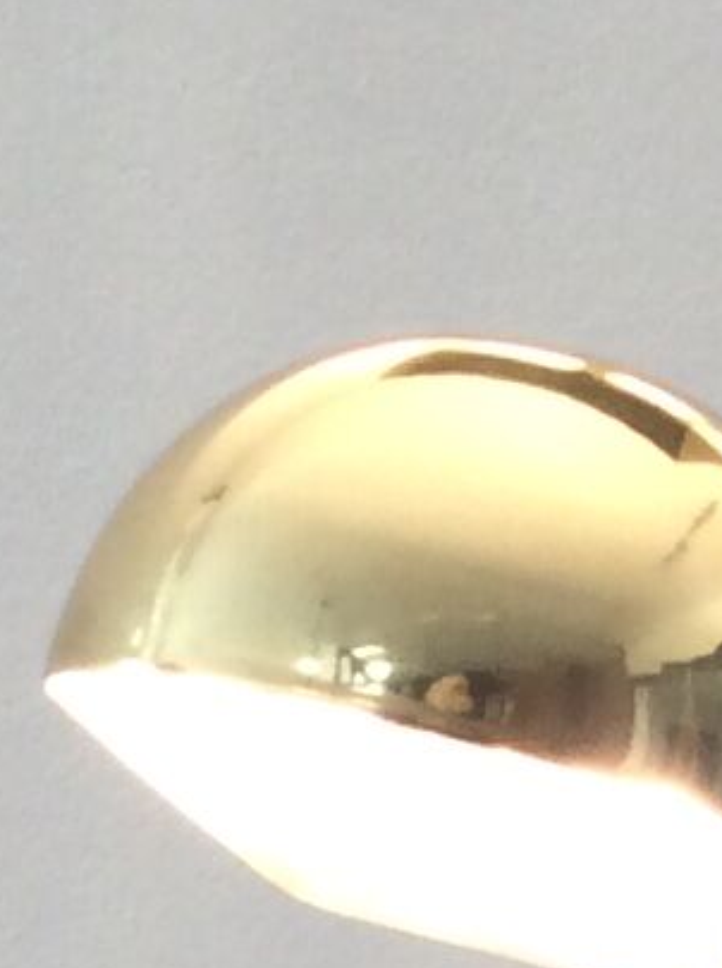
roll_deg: -3.6
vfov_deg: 8.5
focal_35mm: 205
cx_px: 997
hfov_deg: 7.1
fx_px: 5722
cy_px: 2627
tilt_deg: -5.4
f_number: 2.4
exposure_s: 1/50
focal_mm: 3.3
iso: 32
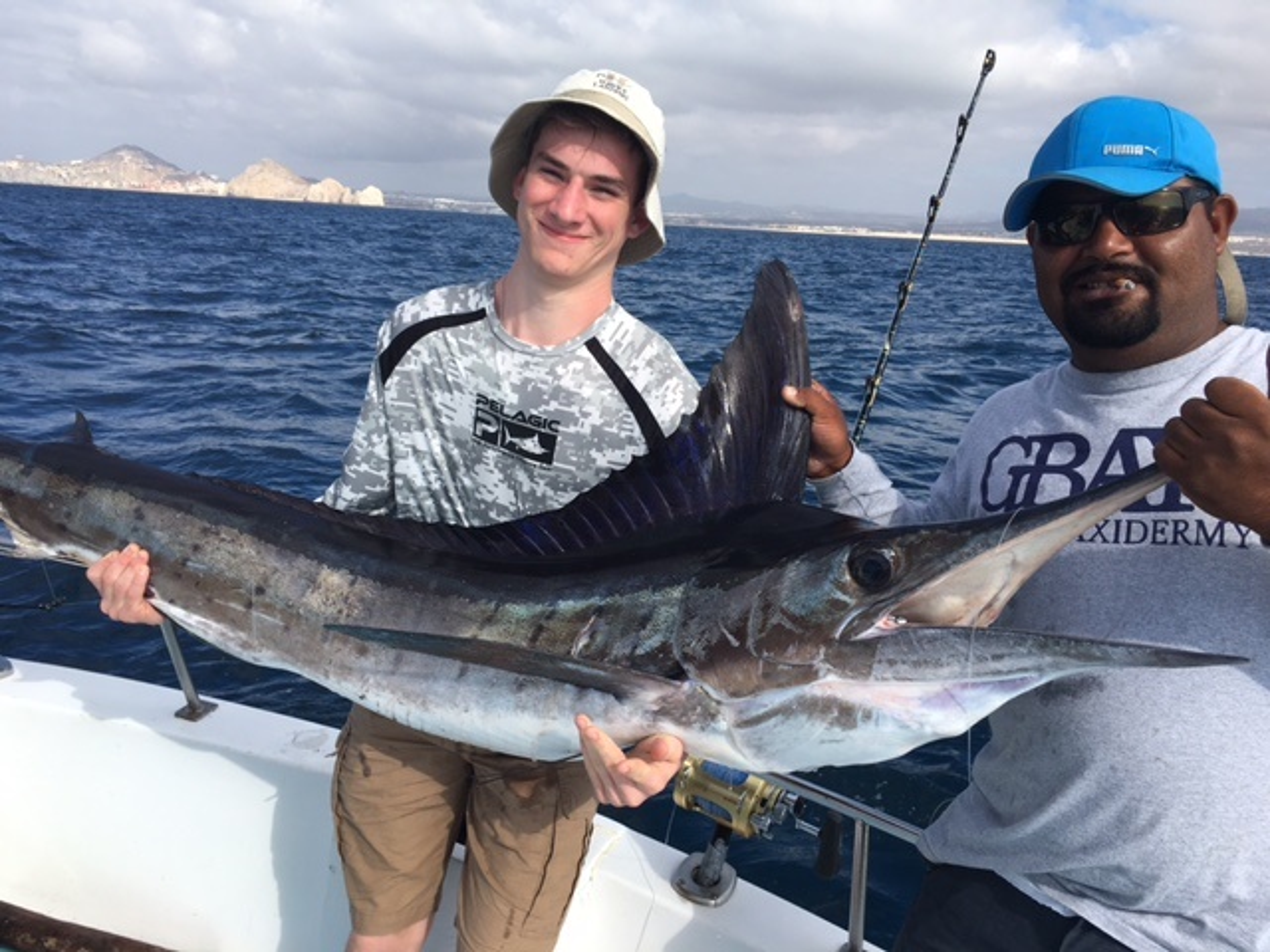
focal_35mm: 29
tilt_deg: -11.9
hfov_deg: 61.7
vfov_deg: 48.2
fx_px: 1064
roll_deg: +0.2
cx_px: 635
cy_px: 476
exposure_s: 1/1350
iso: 25
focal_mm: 4.15
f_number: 2.2
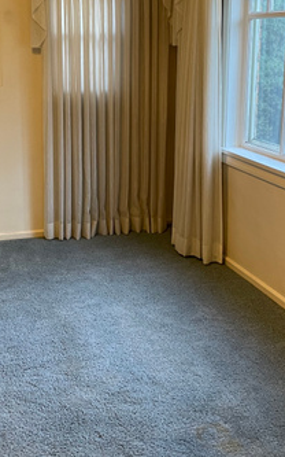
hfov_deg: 24.3
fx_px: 659
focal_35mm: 53
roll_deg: -0.1
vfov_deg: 38.0
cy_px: 174
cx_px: 100
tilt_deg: -11.7
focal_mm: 4.2
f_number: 1.6
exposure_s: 1/60
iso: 160
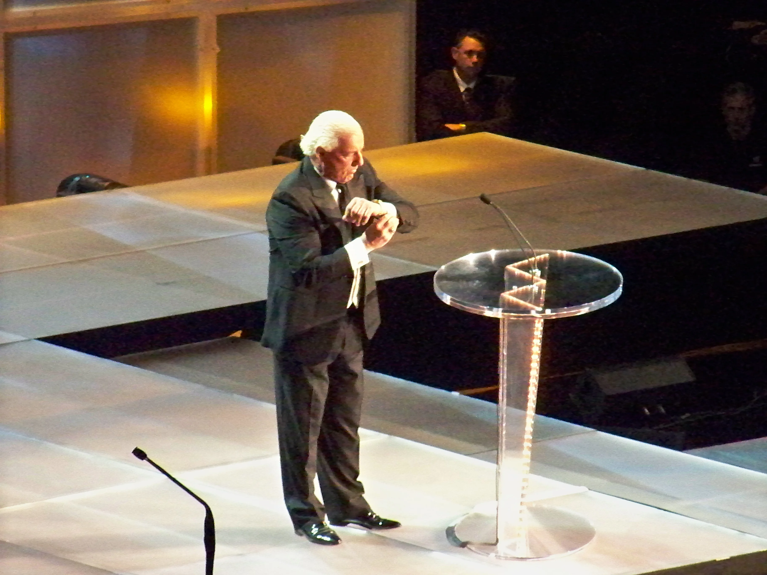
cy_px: 288
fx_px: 8774
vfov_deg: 3.8
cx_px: 384
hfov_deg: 5.0
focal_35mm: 396
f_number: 4.8
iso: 3200
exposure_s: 1/160
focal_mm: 70.2
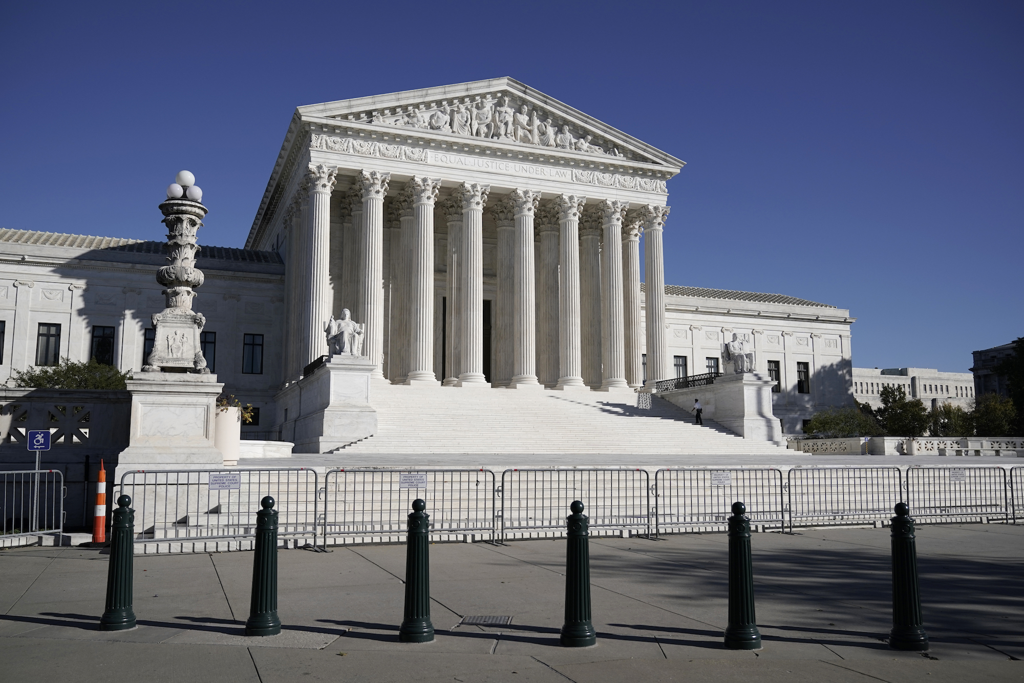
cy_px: 342
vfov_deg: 43.6
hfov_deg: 61.9
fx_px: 853
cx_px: 512
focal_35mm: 30
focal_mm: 30
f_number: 4
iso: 250
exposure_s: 1/5000
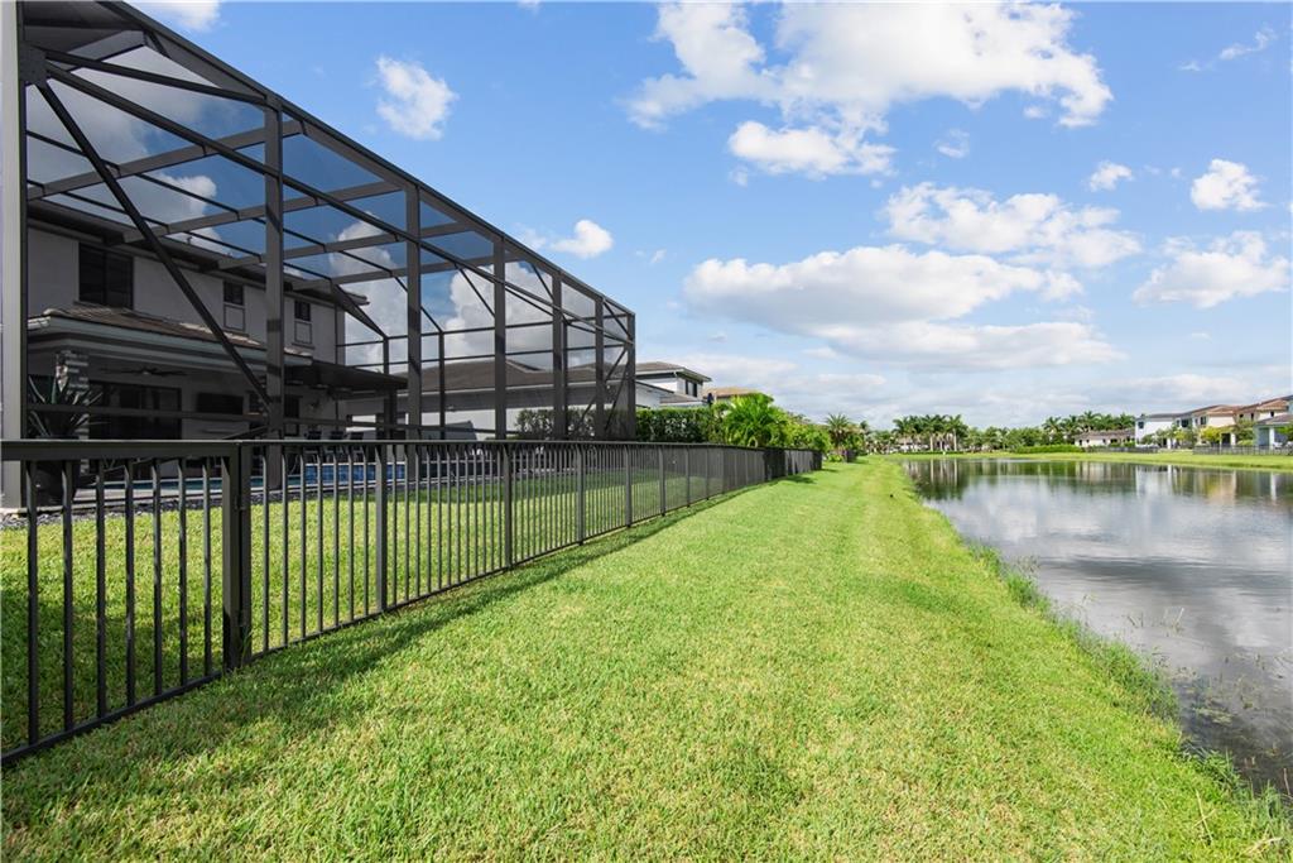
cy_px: 432
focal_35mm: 16
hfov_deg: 96.7
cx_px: 646
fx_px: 575
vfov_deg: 73.8
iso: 250
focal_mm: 16
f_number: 8
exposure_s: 1/640
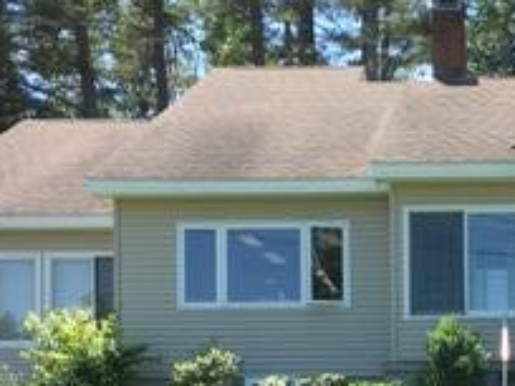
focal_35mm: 91
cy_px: 431
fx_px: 1354
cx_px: 528
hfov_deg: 20.8
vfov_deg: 15.8
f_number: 2.2
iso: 25
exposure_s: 1/630
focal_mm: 4.15
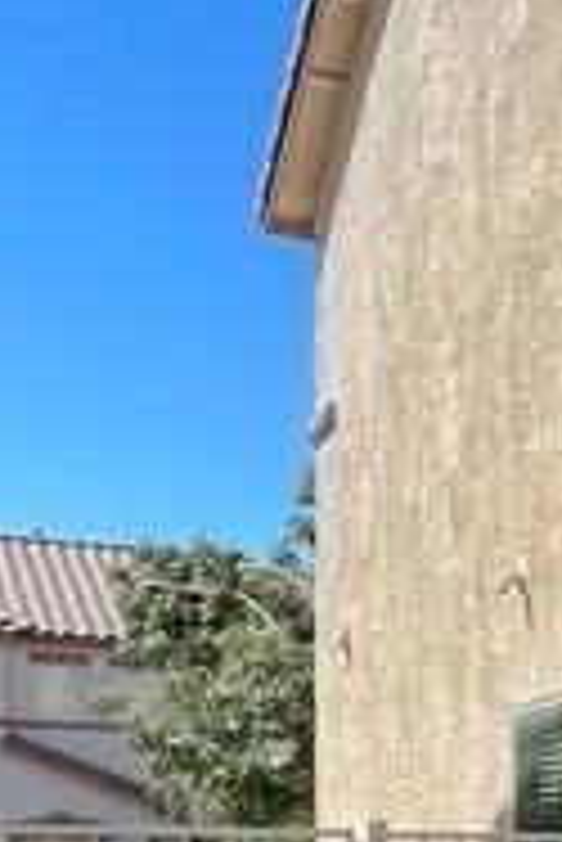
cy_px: 919
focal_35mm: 74
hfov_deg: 15.1
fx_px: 1730
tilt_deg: -0.7
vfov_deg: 25.4
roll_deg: +0.6
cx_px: 1106
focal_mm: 1.57
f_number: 1.8
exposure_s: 1/605
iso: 32
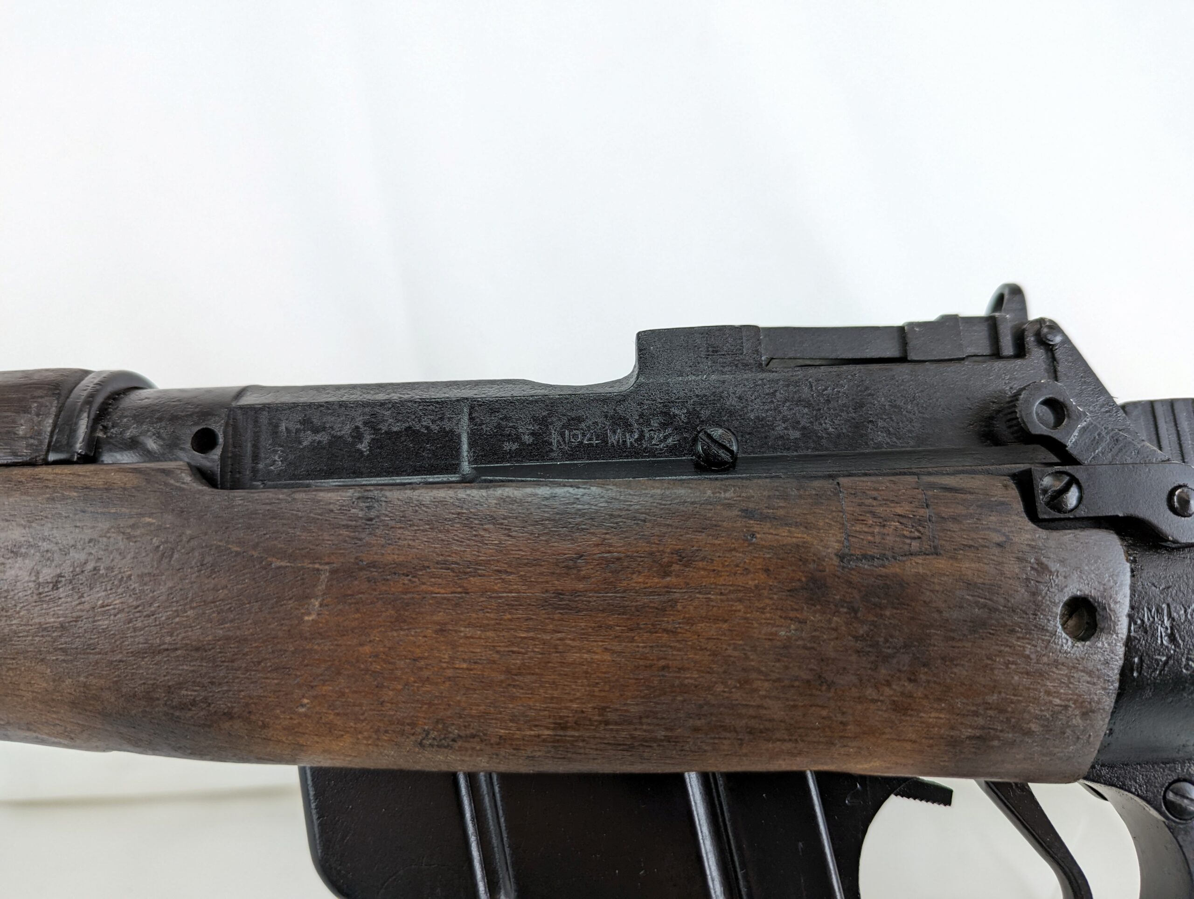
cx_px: 597
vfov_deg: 56.9
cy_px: 450
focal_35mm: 24
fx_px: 829
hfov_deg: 71.5
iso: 63
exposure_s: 1/100
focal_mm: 6.81
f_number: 1.85
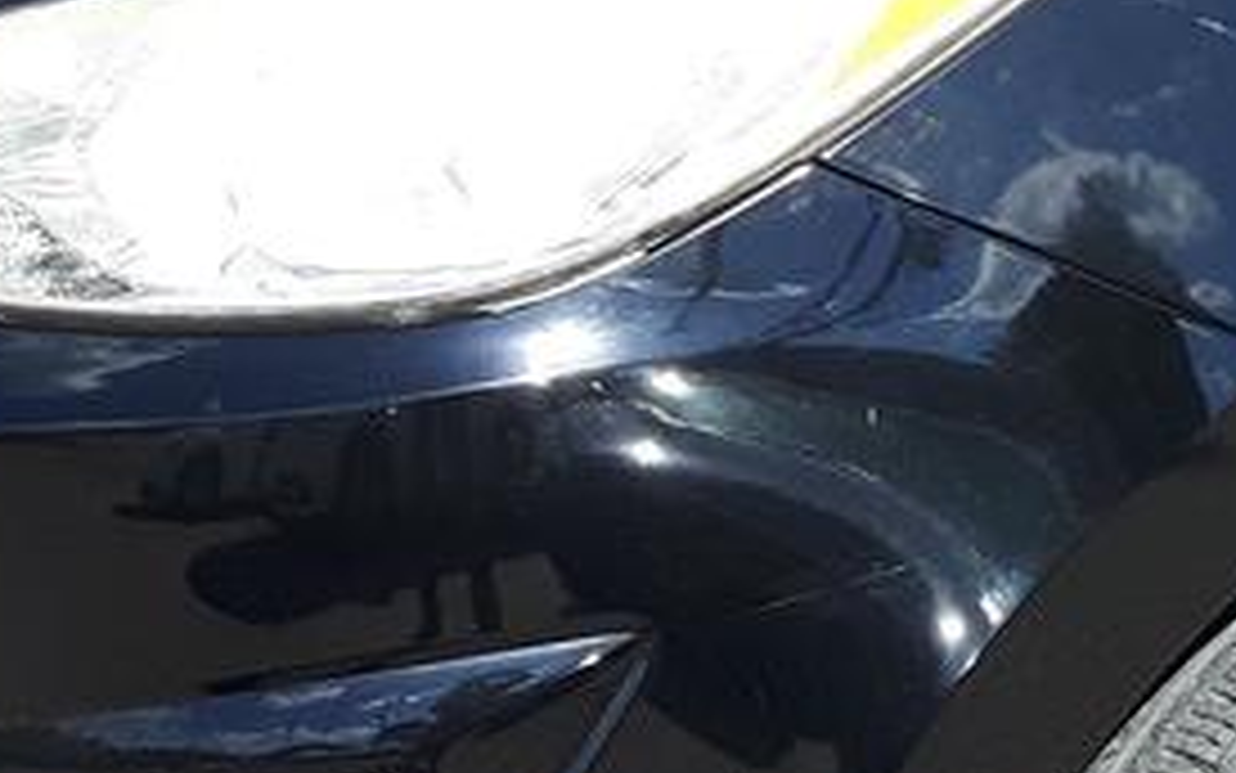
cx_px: 1946
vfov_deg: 8.5
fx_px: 5155
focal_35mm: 153
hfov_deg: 12.8
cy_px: 49
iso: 40
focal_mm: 3.7
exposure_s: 1/592
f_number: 1.9
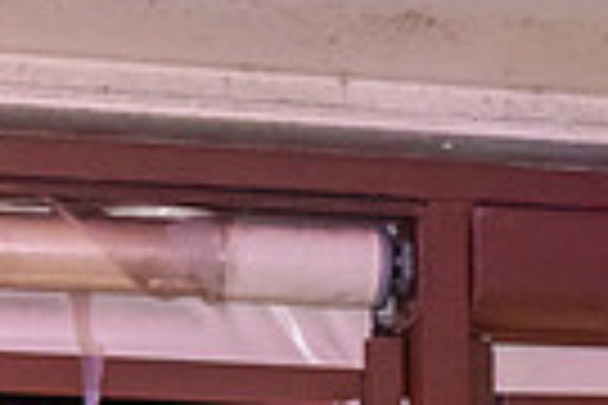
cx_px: 374
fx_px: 1875
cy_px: 704
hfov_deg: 18.4
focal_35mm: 111
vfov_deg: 11.5
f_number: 3.5
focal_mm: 17
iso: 6400
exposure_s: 1/60
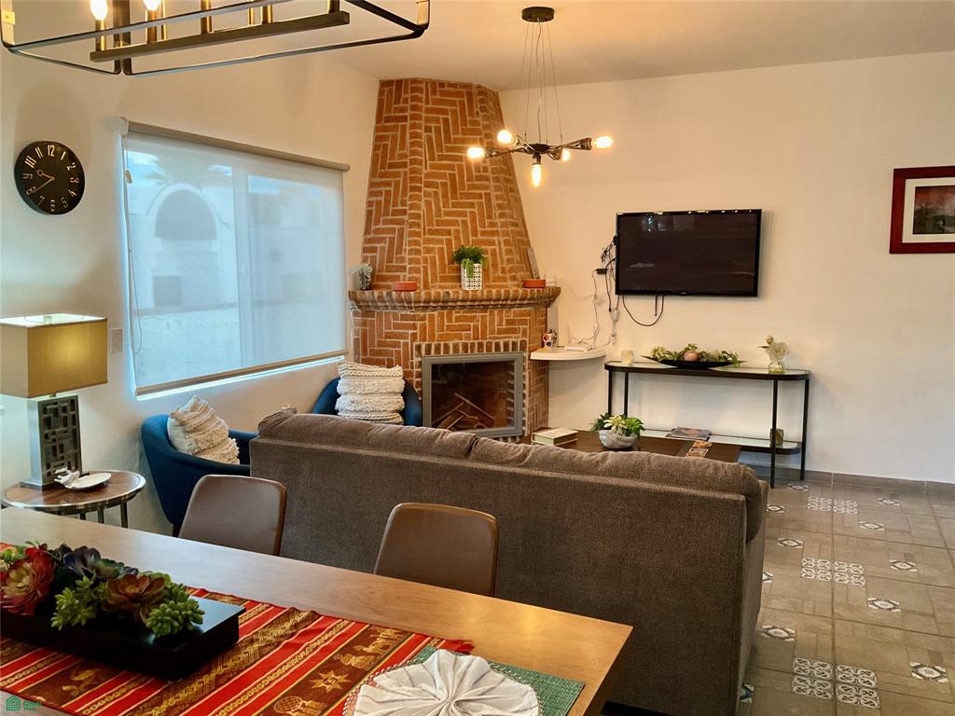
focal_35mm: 29
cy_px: 358
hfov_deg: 61.7
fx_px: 800
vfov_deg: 48.2
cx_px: 478
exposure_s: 1/60
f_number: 1.8
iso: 125
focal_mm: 3
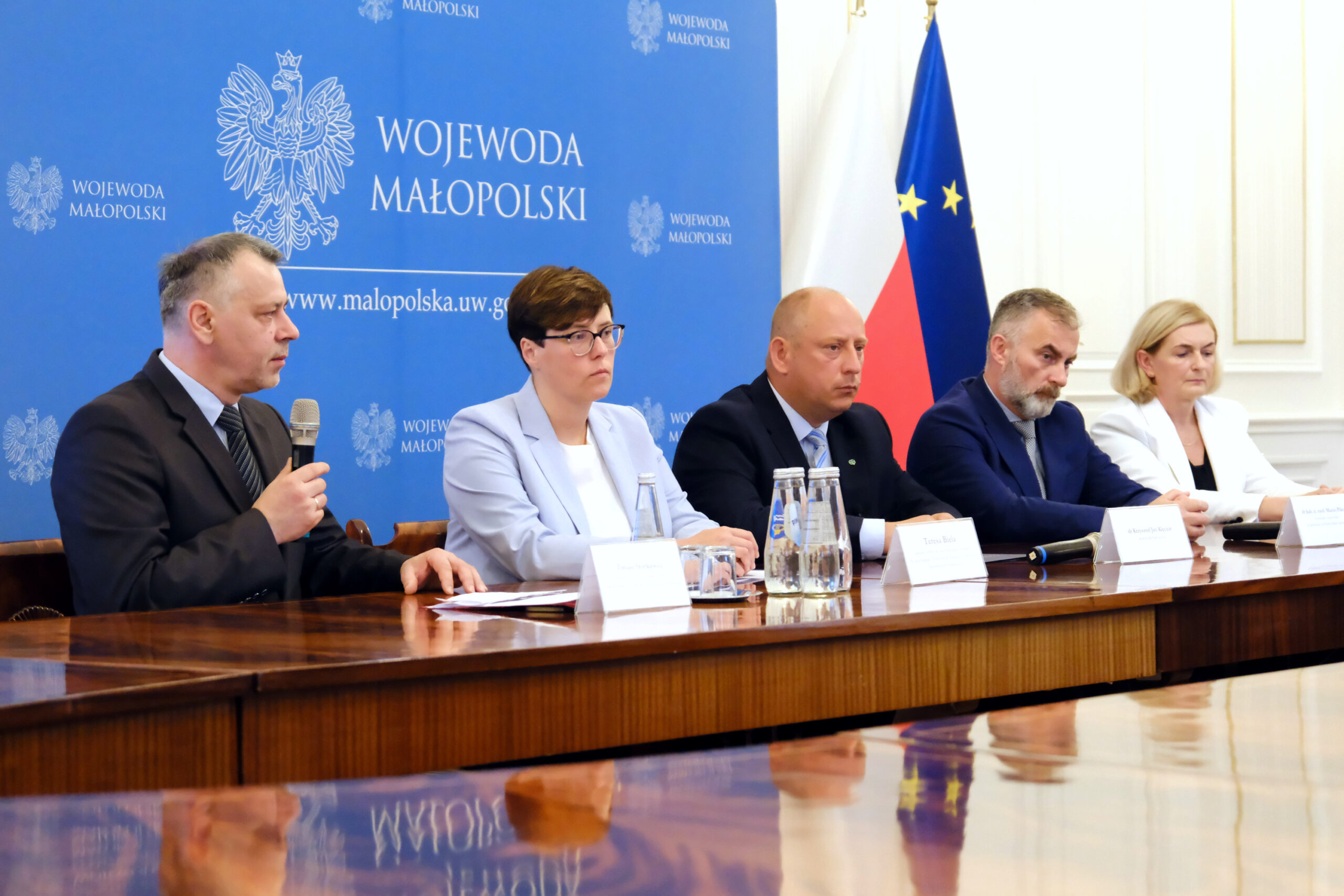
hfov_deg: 28.8
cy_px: 448
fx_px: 2613
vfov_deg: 19.5
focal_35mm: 70
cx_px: 672
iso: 6400
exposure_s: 1/200
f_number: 4
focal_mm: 46.6
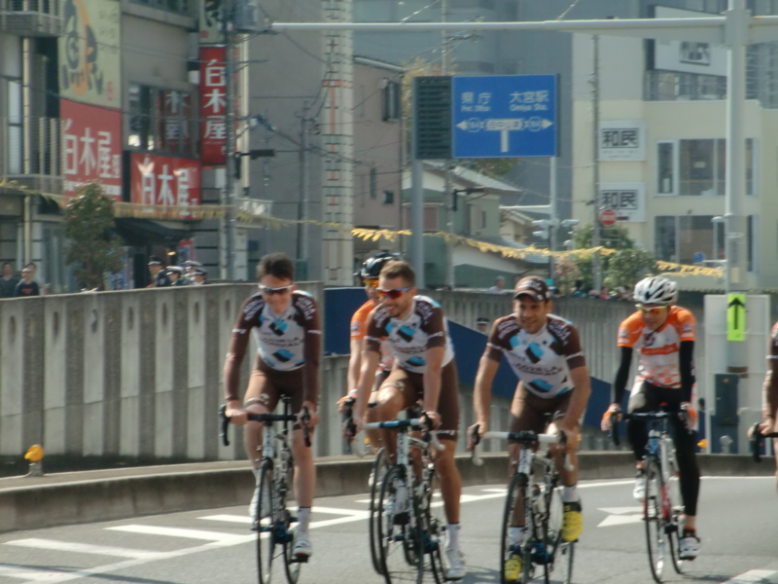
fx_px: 4473
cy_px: 292
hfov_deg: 9.9
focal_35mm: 199
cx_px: 389
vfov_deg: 7.5
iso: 160
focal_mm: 35.7
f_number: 5.2
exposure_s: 1/1000
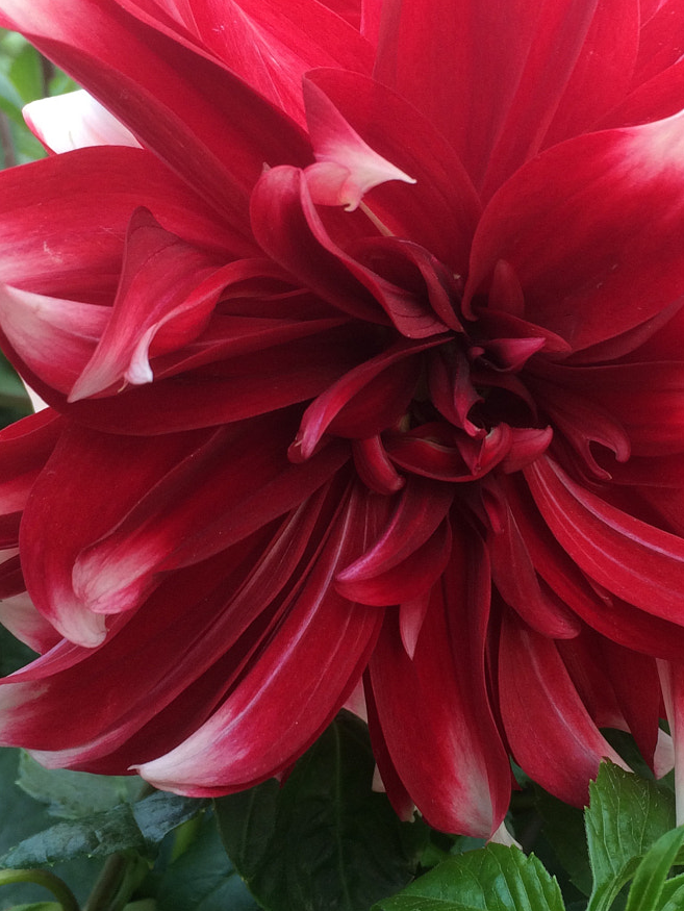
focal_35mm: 53
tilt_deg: -9.2
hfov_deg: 27.4
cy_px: 422
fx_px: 1395
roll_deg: -0.4
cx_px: 456
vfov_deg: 36.1
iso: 32
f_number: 2.2
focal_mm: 4.15
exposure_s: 1/50
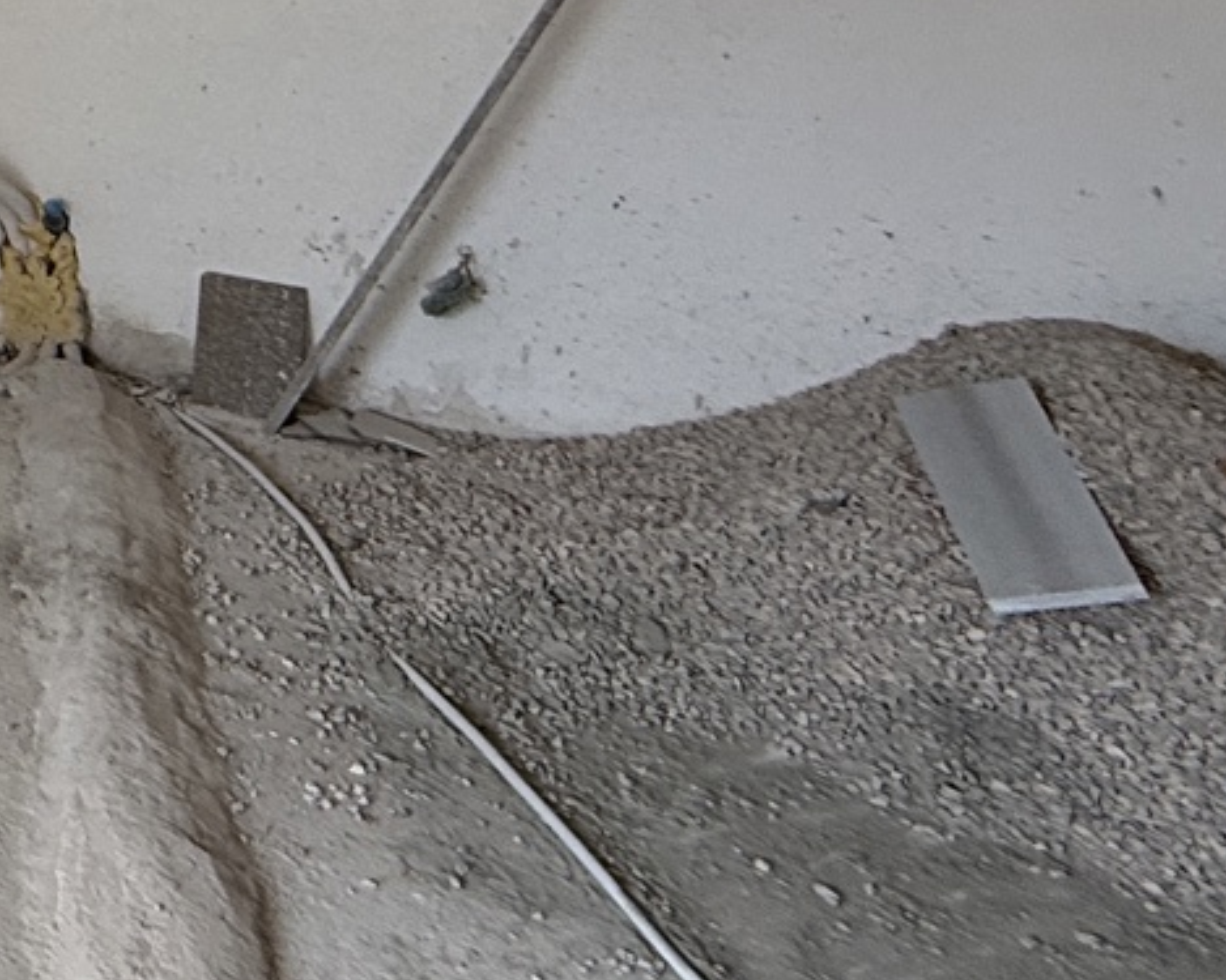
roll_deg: +2.6
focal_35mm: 56
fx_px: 2032
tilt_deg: -1.3
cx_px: -1077
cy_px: -238
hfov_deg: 20.7
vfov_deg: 24.3
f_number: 2.2
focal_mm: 2.22
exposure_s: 1/155
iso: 64
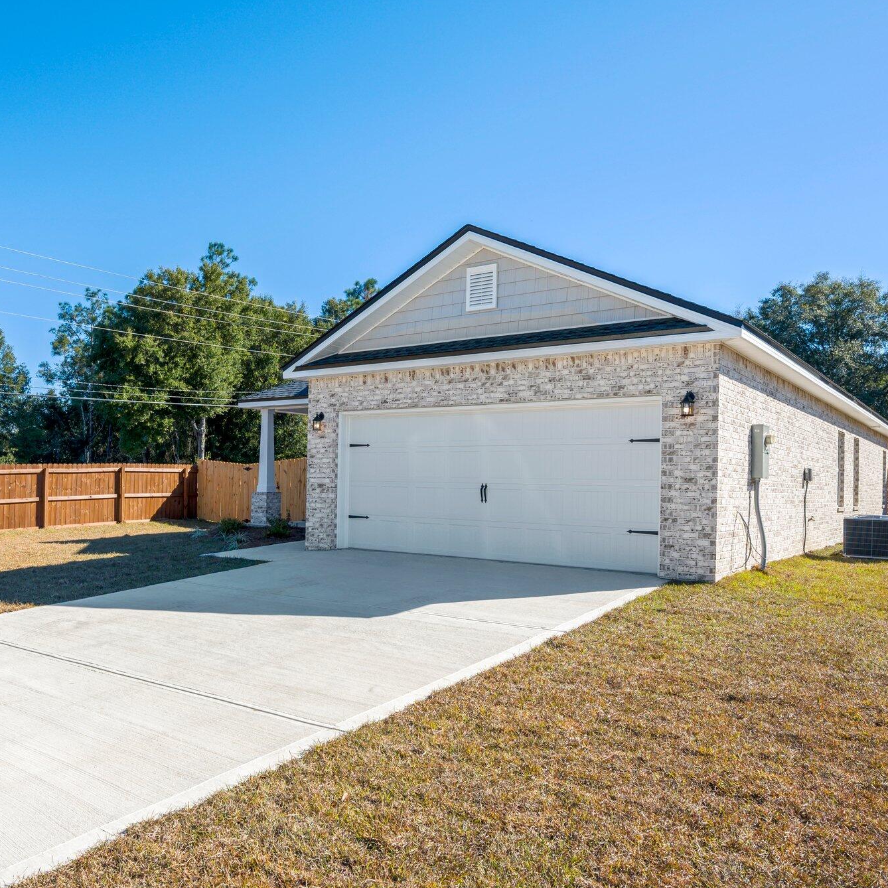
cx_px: 305
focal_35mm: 27
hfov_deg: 58.5
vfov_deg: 59.7
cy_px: 446
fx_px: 773
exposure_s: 1/400
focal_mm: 20.5
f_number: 9
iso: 100
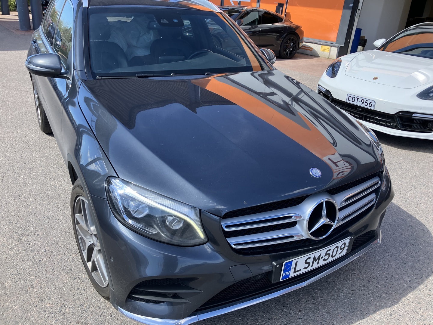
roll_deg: -3.2
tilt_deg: -23.1
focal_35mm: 28
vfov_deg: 49.7
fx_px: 350
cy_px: 162
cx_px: 216
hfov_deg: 63.4
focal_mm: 3.99
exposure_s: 1/476
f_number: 1.8
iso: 32
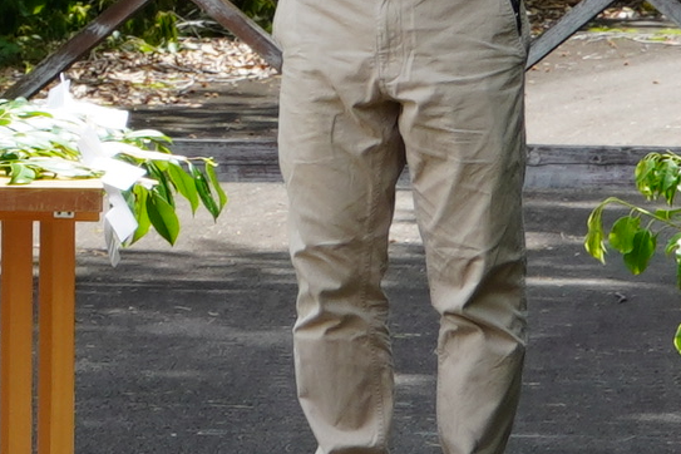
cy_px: -157
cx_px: -976
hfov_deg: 5.3
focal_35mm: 375
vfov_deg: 3.7
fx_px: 7093
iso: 100
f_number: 8
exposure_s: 1/100
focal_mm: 32
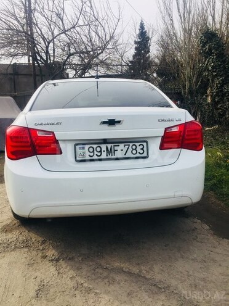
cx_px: 114
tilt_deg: -10.4
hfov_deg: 48.2
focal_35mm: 29
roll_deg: +0.6
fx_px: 256
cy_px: 153
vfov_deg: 61.7
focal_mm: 4.15
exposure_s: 1/1522
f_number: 2.2
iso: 32
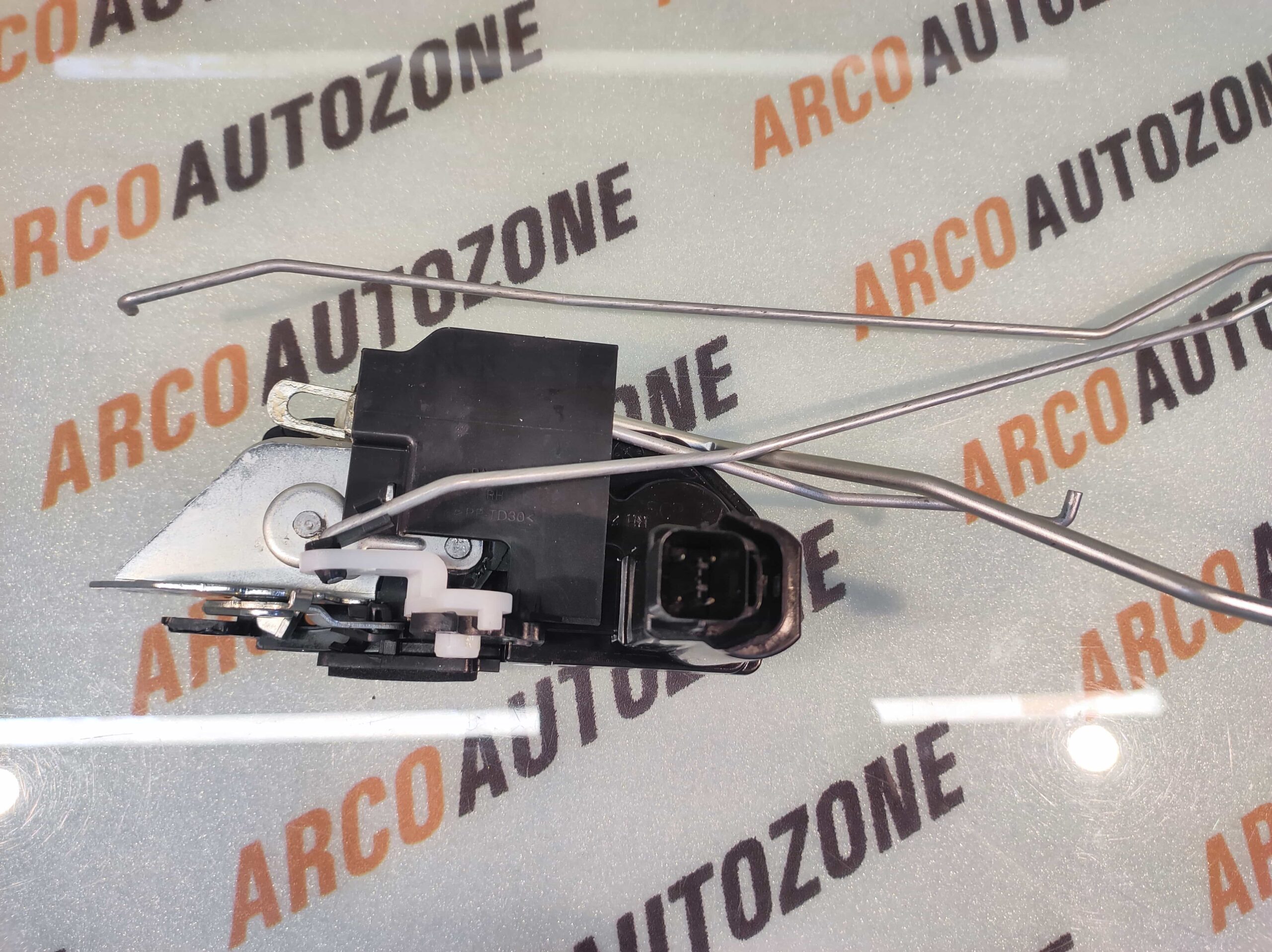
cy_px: 476
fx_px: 624
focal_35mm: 17
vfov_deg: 74.7
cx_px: 636
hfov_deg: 91.1
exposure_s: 1/33
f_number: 1.79
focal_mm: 4.74
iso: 118
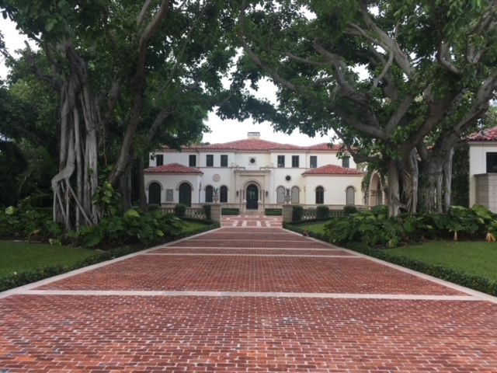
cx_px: 248
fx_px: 416
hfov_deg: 61.7
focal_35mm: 29
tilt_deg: -0.3
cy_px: 186
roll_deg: -1.5
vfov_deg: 48.2
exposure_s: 1/183
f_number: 2.2
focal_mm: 4.15
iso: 25
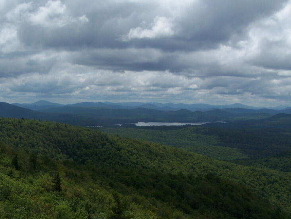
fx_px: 446
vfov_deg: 27.5
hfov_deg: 36.0
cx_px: 118
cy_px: 120
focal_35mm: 53
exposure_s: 1/1000
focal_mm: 6.3
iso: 80
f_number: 5.6
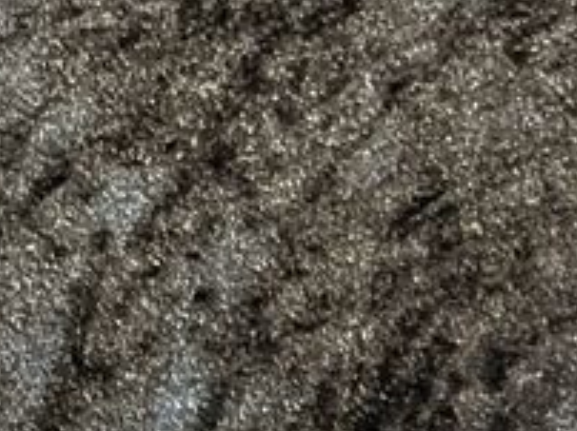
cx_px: 1328
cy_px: 859
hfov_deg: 5.8
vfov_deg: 4.4
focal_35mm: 330
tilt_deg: -54.6
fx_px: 5494
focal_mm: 5.96
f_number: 1.6
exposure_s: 1/40
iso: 250
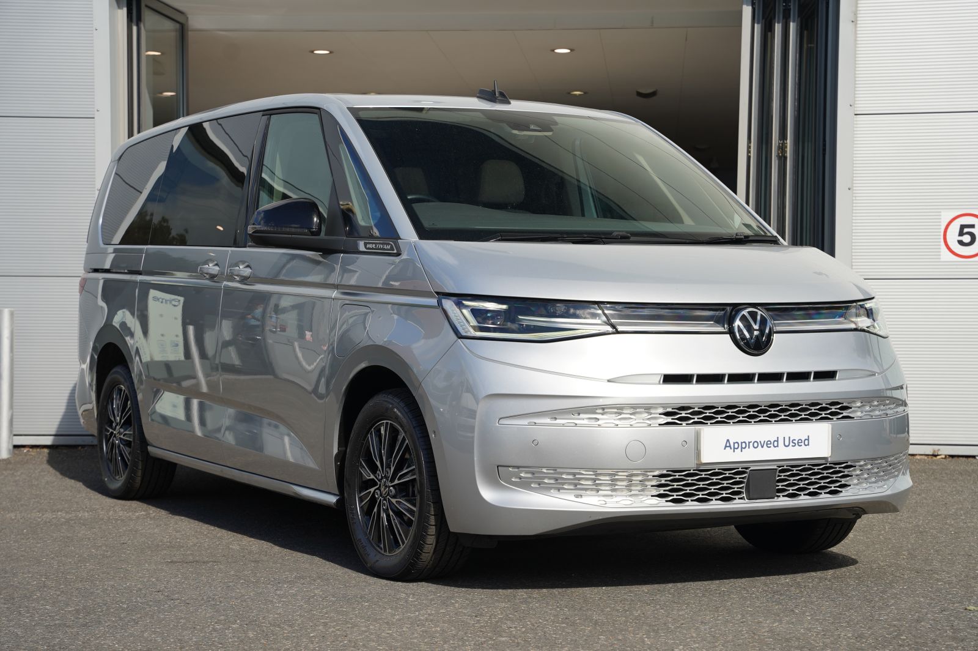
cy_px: 326
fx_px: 1786
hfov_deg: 30.6
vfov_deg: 20.6
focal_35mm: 66
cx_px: 489
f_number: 4.5
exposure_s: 1/400
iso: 100
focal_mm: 65.8
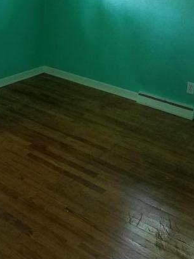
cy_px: 29
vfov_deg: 36.6
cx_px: 84
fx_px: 366
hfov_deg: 29.6
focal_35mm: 49
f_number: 1.7
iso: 160
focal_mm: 4.2
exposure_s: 1/40
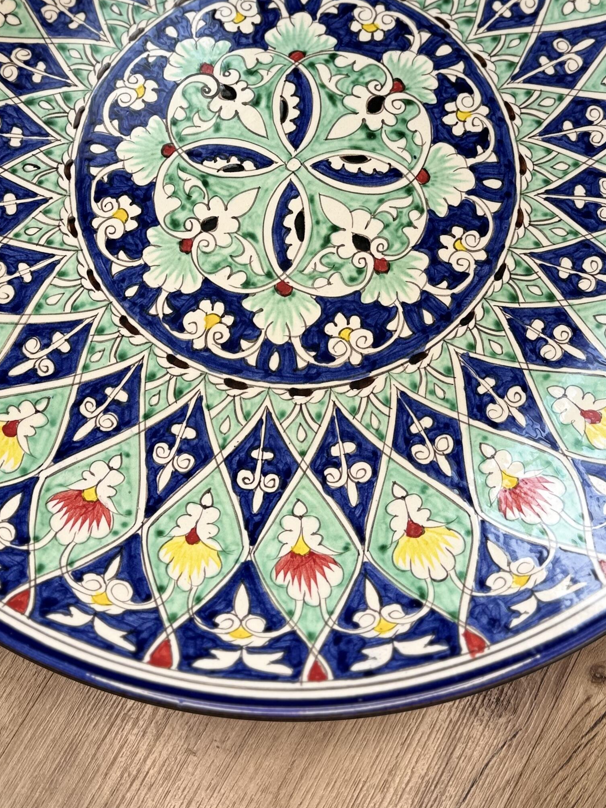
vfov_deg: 39.1
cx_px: 305
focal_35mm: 48
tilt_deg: -69.7
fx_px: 1120
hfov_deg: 30.3
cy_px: 255
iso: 64
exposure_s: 1/121
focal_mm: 6.76
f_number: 1.78
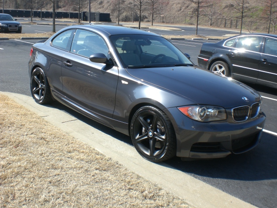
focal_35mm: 39
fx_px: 312
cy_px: 102
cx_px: 141
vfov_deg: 36.8
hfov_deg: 47.9
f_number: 4.4
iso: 50
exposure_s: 1/250
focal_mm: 6.3
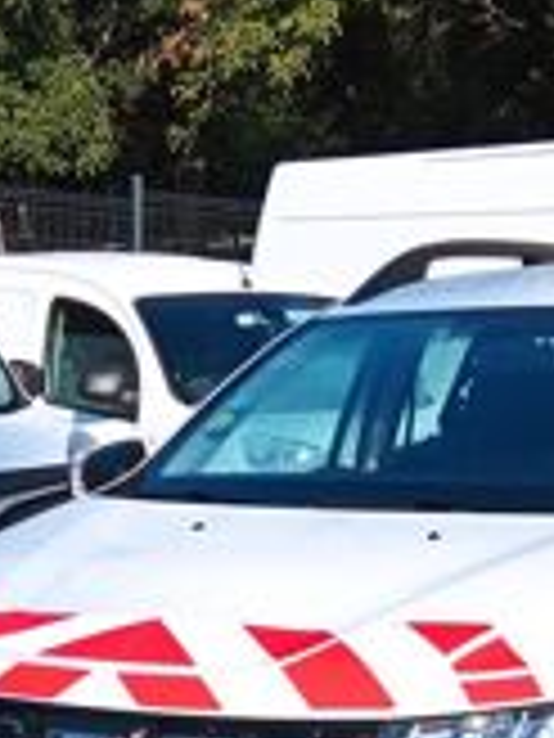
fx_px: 1686
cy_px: 788
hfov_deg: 18.6
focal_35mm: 79
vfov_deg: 23.4
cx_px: 378
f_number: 2.2
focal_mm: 3.79
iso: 111
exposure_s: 1/992
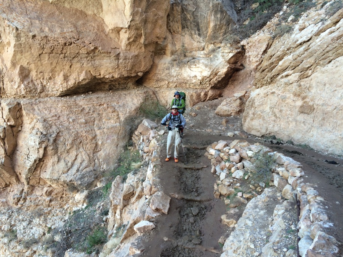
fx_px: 287
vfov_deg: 48.2
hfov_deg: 61.7
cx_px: 172
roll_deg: +0.2
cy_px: 128
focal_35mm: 29
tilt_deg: -14.2
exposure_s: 1/60
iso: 40
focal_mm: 4.15
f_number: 2.2
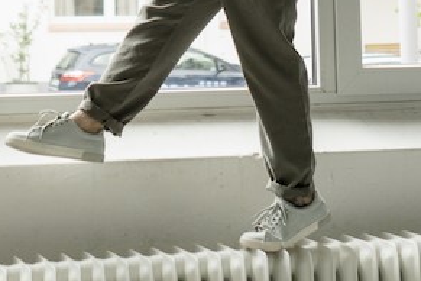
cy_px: -135
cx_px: 64
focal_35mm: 106
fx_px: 1240
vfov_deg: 12.3
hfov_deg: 19.0
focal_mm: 28
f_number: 2
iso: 500
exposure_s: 1/1250
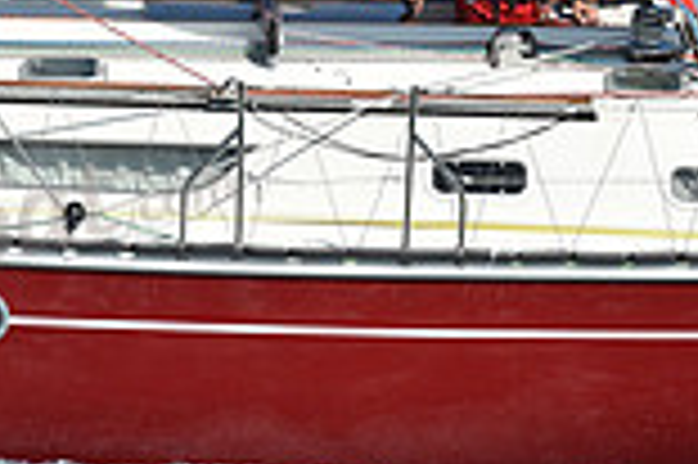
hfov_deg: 2.8
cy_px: -47
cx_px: 473
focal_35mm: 730
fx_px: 14139
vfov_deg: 1.9
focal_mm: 195
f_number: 7.1
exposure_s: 1/1600
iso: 250
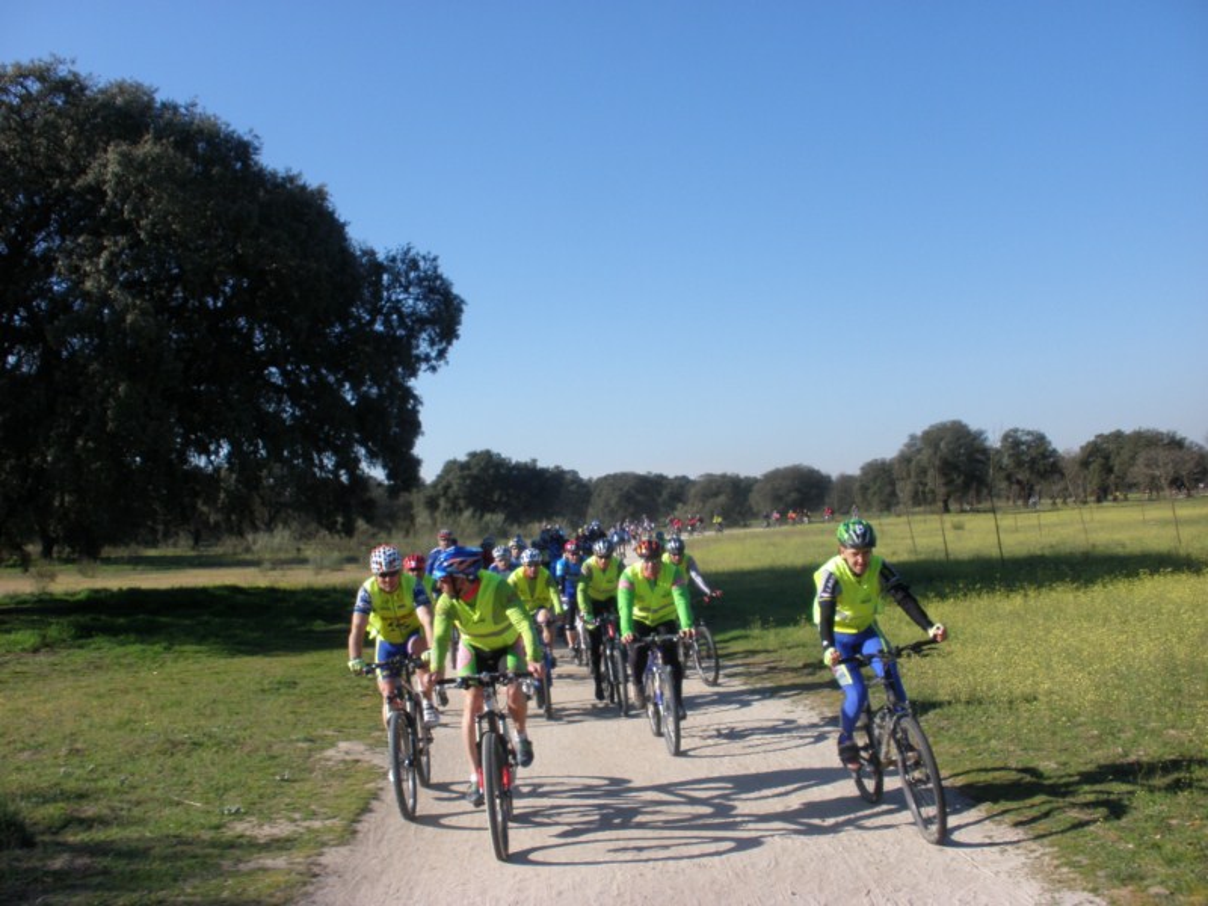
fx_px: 1256
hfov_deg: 51.4
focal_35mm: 36
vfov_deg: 39.7
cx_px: 604
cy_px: 453
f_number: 5.6
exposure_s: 1/250
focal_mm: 6.3
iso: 64
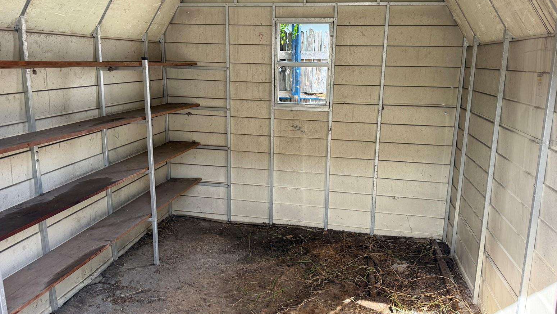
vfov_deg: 42.9
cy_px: 142
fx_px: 399
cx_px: 282
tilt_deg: -11.5
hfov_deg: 69.8
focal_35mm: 27
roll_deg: +0.0
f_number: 1.78
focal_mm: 6.76
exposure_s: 1/201
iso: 125
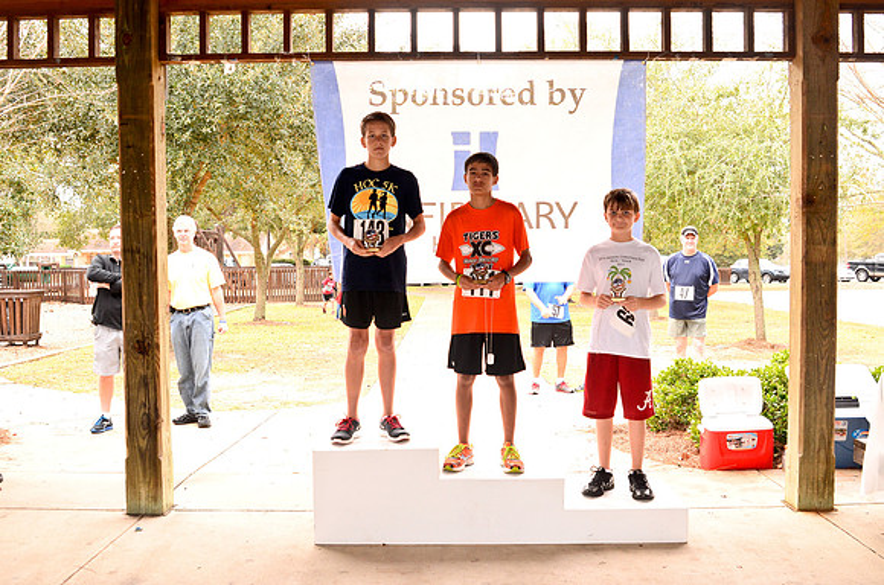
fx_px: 882
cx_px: 442
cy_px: 292
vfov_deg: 36.7
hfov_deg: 53.2
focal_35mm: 36
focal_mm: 24
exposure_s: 1/125
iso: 640
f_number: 4
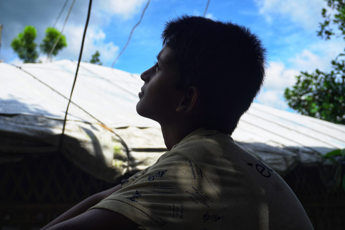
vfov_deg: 28.9
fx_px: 446
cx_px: 172
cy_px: 115
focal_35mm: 46
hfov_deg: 42.3
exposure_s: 1/1600
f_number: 5.6
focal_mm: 31
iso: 200
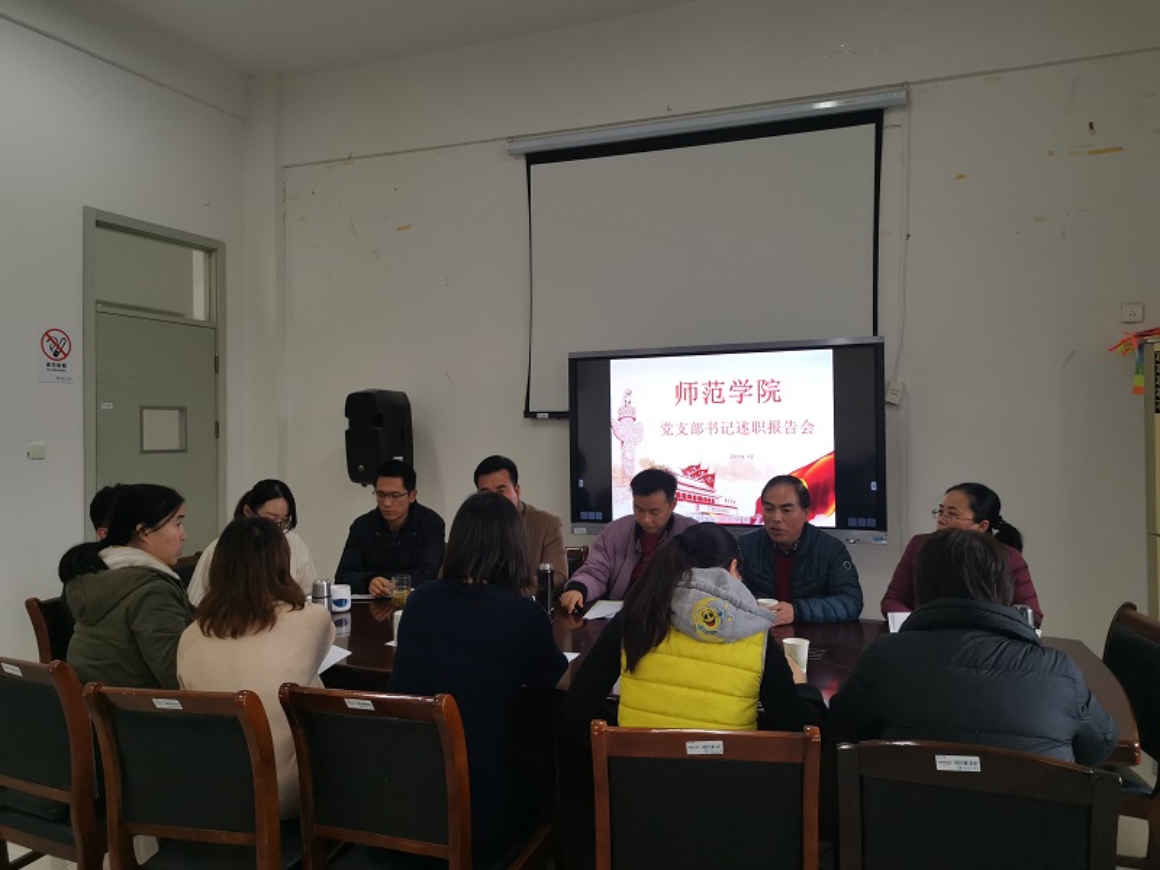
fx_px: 905
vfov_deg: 51.4
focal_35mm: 27
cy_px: 435
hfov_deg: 65.3
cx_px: 580
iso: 160
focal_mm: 5.58
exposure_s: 1/100
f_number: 1.8
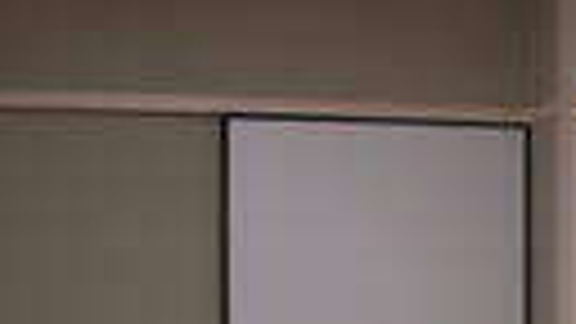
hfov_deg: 16.9
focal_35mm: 119
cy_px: 490
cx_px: 752
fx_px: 1818
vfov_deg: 9.9
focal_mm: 5.8
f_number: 2.8
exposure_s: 1/7.9
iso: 50
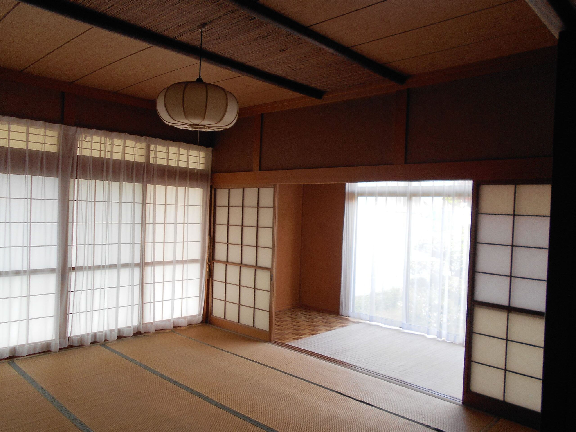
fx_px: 433
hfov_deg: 67.3
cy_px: 216
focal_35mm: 26
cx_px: 288
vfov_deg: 53.1
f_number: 3.2
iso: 80
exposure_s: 1/30
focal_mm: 4.6
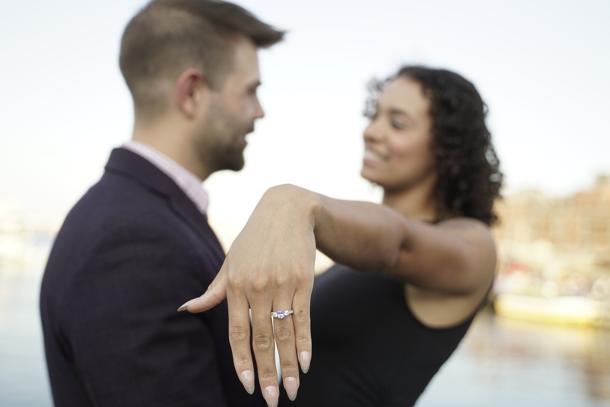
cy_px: 204
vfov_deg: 31.9
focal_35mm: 42
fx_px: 712
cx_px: 305
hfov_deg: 46.4
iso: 320
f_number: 2.8
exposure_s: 1/800
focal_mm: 42
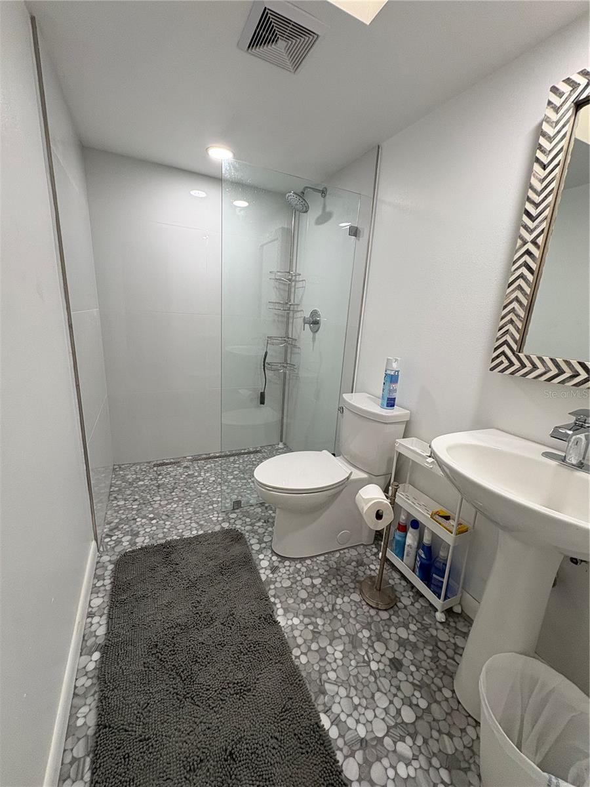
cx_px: 295
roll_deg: -3.6
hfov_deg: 85.7
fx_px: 318
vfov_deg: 102.1
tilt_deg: -14.2
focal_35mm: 14
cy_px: 394
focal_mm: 2.22
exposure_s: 1/120
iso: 125
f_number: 2.2
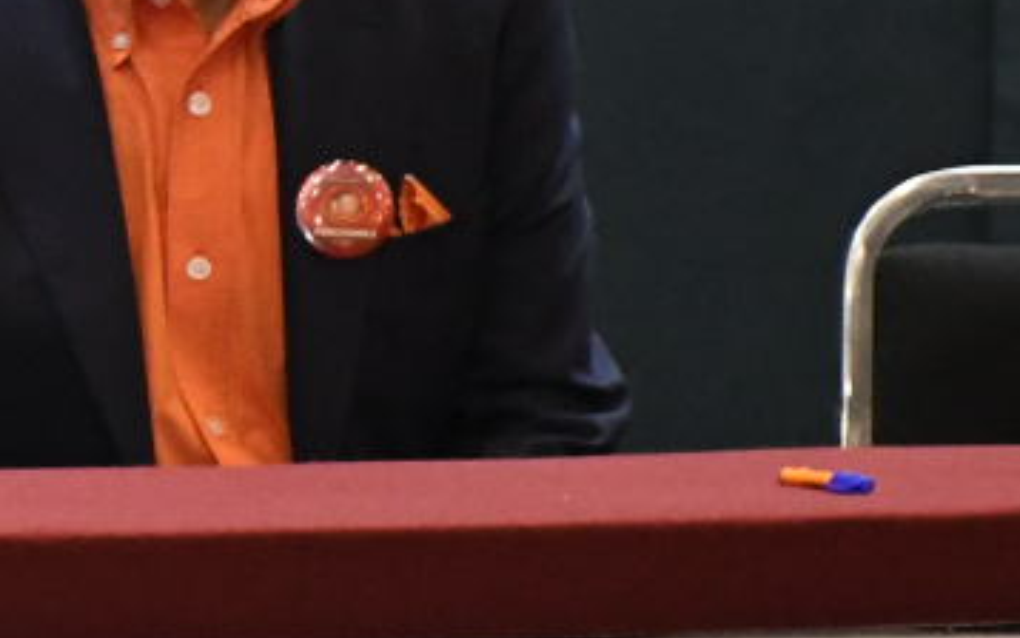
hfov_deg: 4.5
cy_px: 476
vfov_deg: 2.9
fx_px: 12708
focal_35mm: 457
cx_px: -935
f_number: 5.6
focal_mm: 66
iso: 5000
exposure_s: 1/100
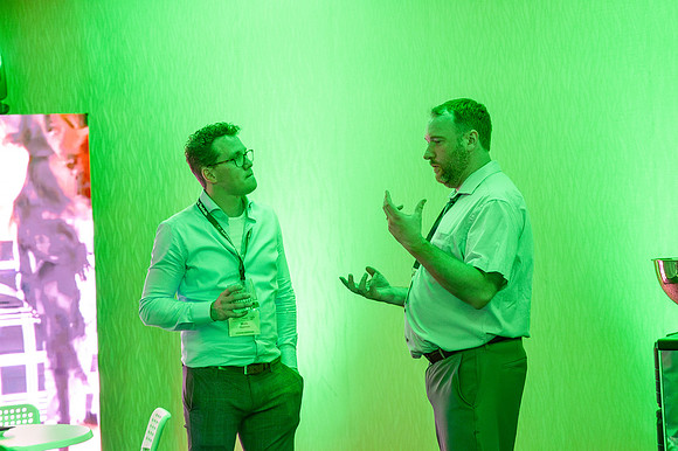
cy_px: 189
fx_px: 1718
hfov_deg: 22.3
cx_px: 353
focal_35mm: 91
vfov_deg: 15.0
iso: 6400
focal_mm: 70
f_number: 4.5
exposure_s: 1/125
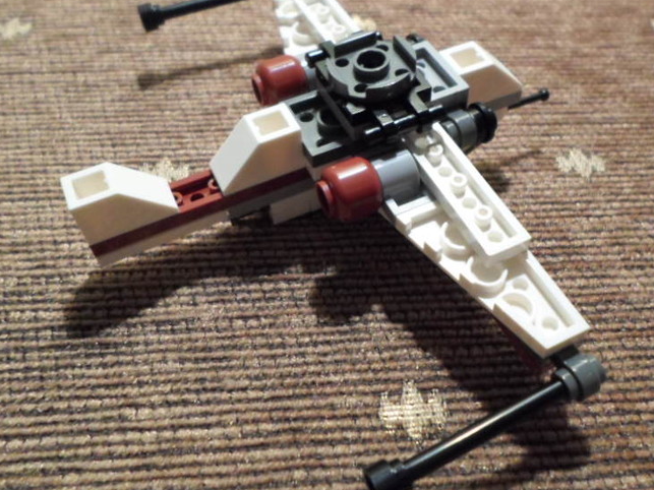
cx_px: 372
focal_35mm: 35
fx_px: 661
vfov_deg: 40.6
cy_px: 214
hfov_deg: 52.5
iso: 400
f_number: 2.5
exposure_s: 1/20
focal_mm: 4.5
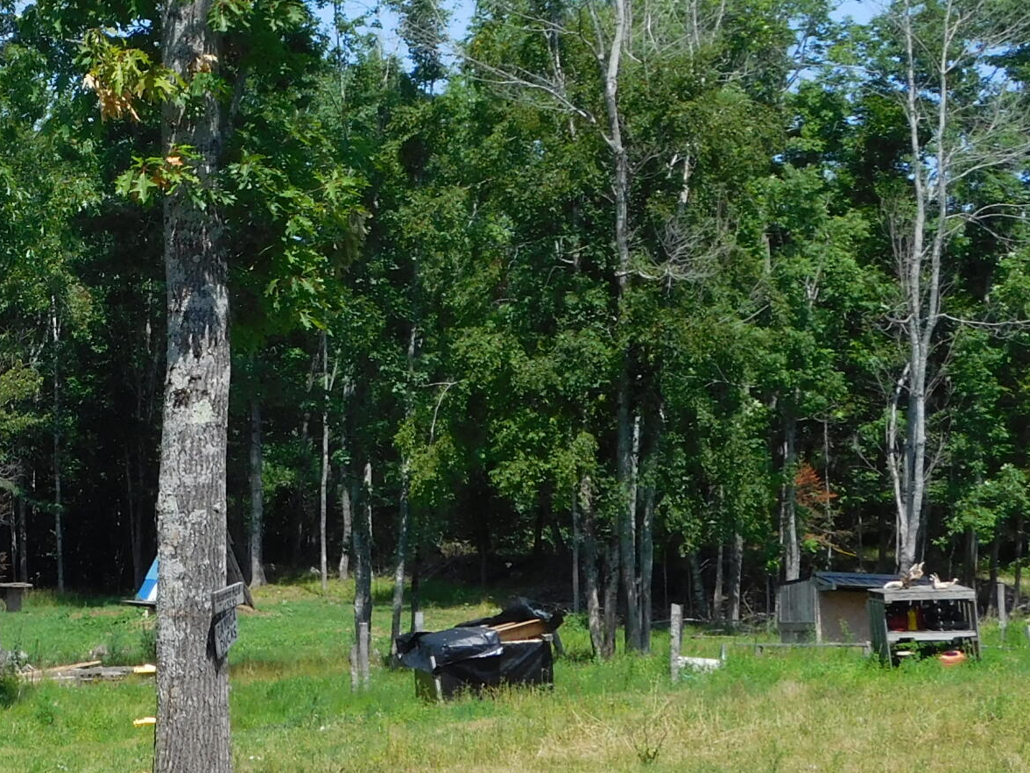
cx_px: -16
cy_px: 204
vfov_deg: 14.5
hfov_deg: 18.7
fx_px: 3035
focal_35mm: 102
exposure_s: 1/1000
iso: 125
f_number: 3.6
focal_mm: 7.1
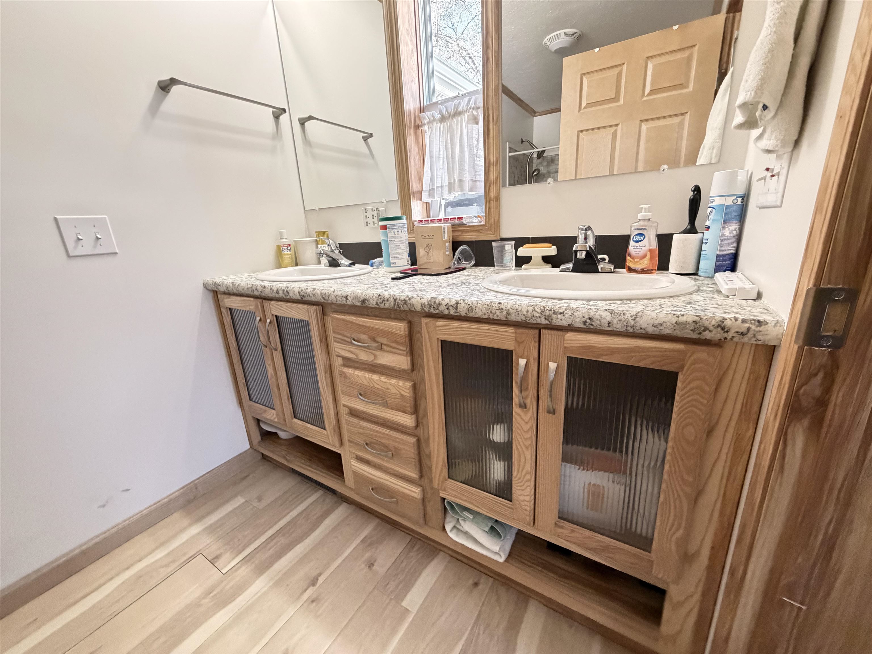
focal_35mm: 14
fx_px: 353
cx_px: 436
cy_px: 327
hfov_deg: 102.1
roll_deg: +3.5
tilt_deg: -15.8
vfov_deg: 85.7
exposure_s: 1/60
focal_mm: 2.22
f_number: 2.2
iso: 640
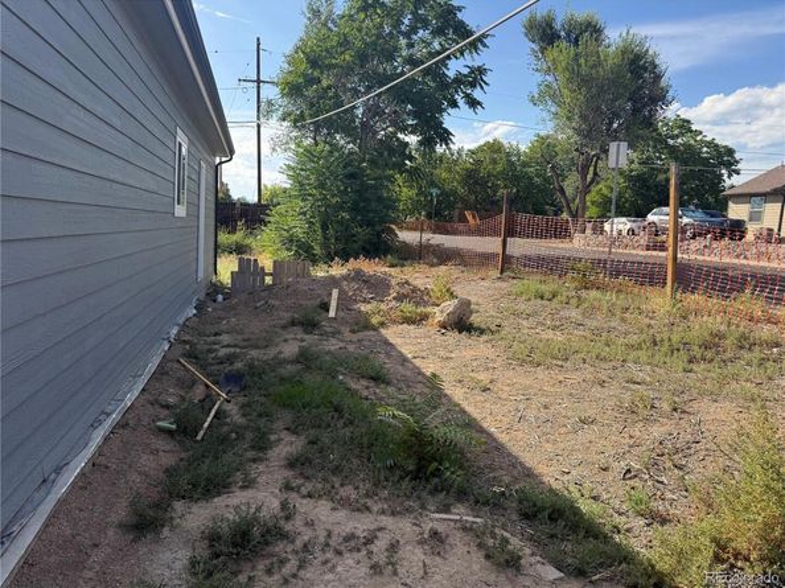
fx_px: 544
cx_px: 392
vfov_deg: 56.8
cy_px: 294
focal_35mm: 24
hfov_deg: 71.6
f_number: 1.78
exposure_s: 1/2525
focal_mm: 6.76
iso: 100
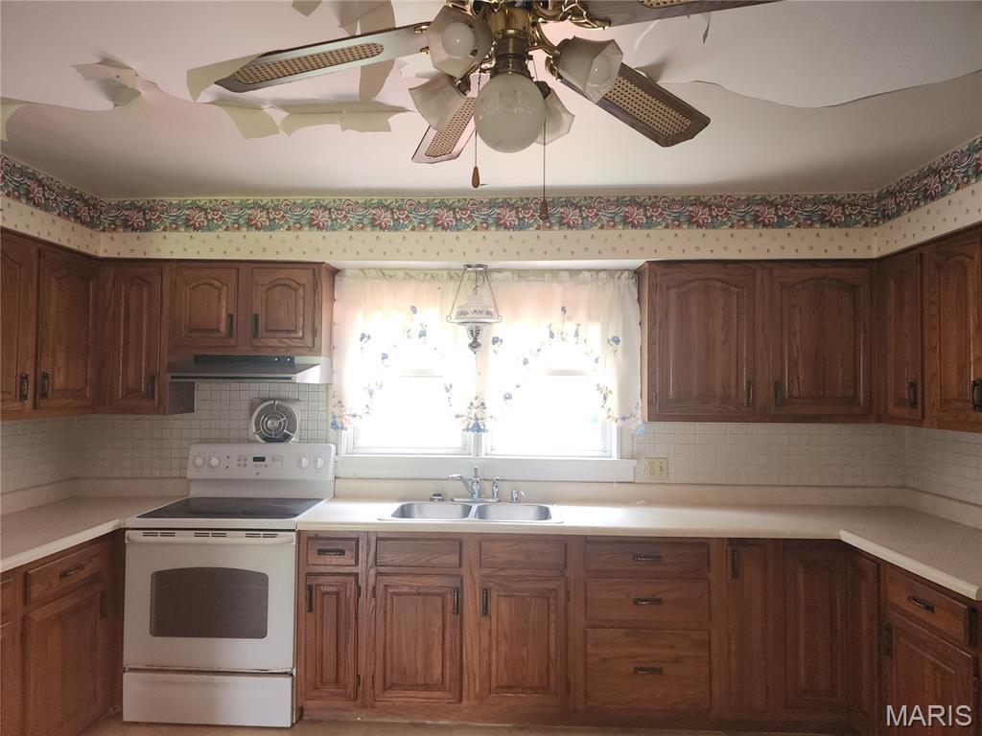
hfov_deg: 73.9
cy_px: 368
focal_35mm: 23
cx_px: 491
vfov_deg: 58.9
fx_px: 652
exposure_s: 1/40
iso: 100
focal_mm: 6.4
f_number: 1.8
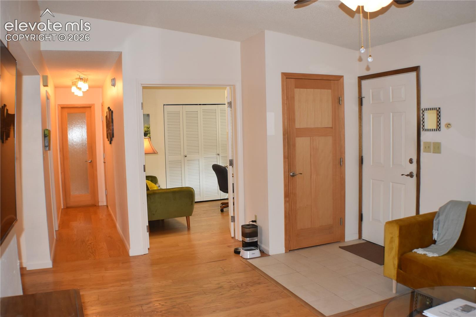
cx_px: 238
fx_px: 535
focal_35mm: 40
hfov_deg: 47.9
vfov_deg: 33.0
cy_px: 158
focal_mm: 27
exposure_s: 1/80
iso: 800
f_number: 4.5
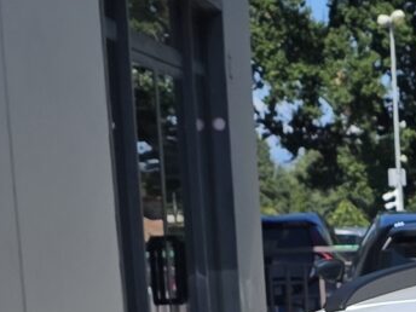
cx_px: 492
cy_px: 560
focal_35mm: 171
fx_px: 2055
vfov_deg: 8.4
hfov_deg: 11.3
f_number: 1.7
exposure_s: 1/7944
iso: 80
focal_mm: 6.3
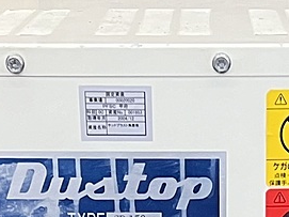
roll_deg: +0.8
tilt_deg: -30.0
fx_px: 1202
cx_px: 223
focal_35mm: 144
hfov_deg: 13.7
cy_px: 520
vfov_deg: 9.2
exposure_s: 1/63
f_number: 1.5
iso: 125
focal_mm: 5.7
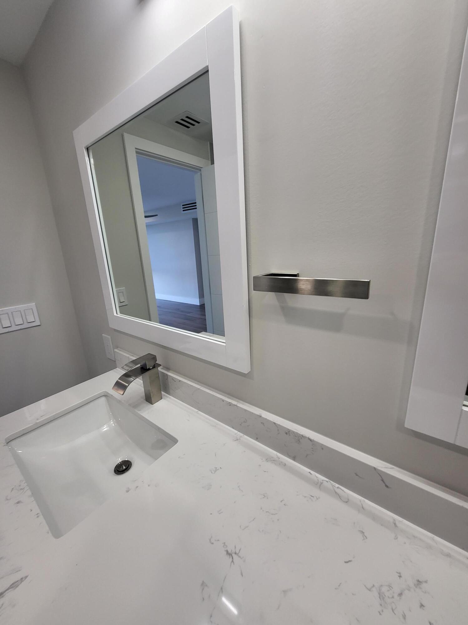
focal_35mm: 13
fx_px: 234
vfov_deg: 106.2
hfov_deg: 89.9
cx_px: 234
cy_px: 312
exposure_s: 1/60
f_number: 2.2
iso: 40
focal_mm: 1.74
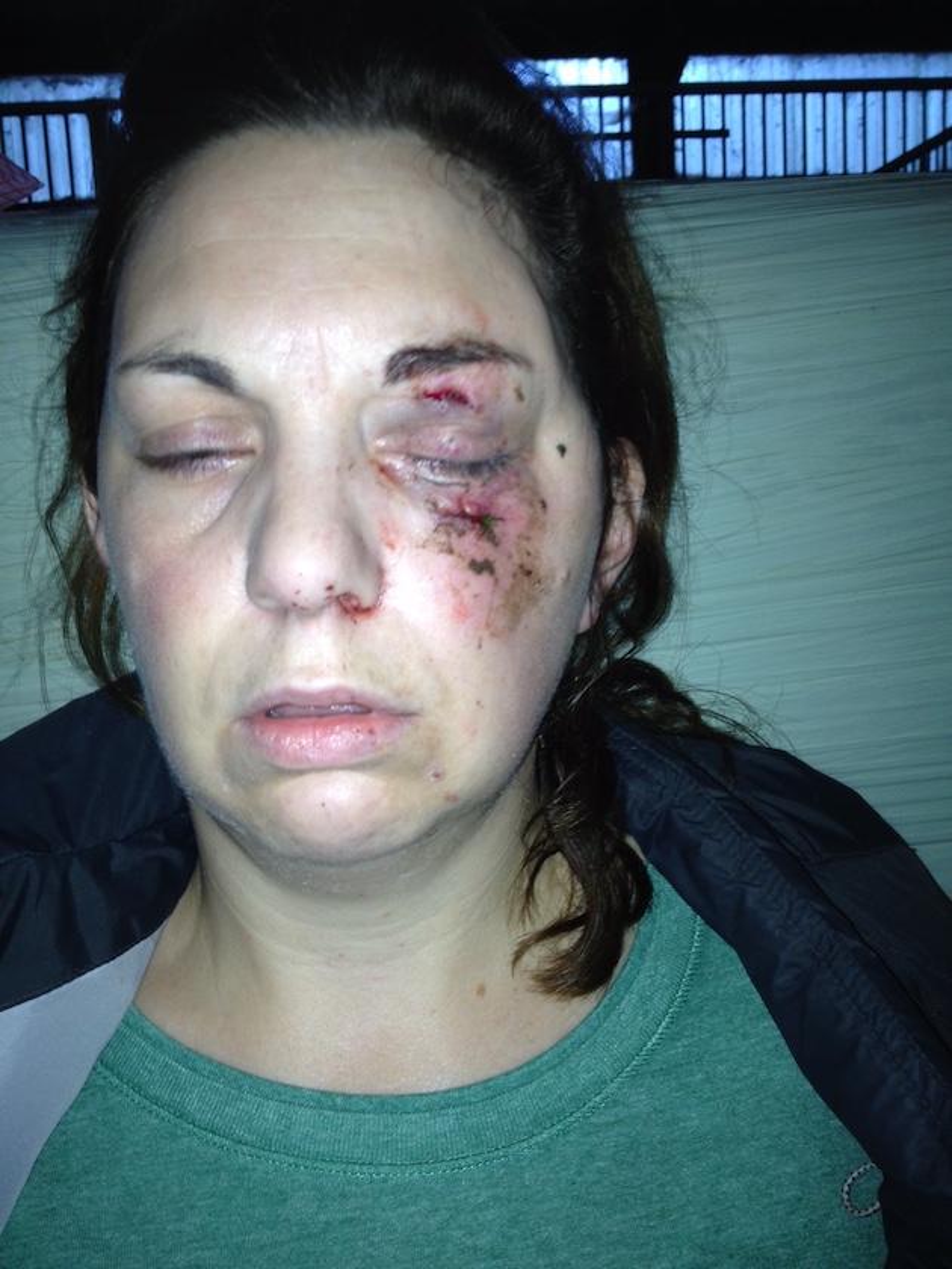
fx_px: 1283
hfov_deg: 40.7
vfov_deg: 52.6
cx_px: 476
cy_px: 634
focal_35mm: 35
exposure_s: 1/23
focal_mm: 4.28
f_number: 2.4
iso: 50
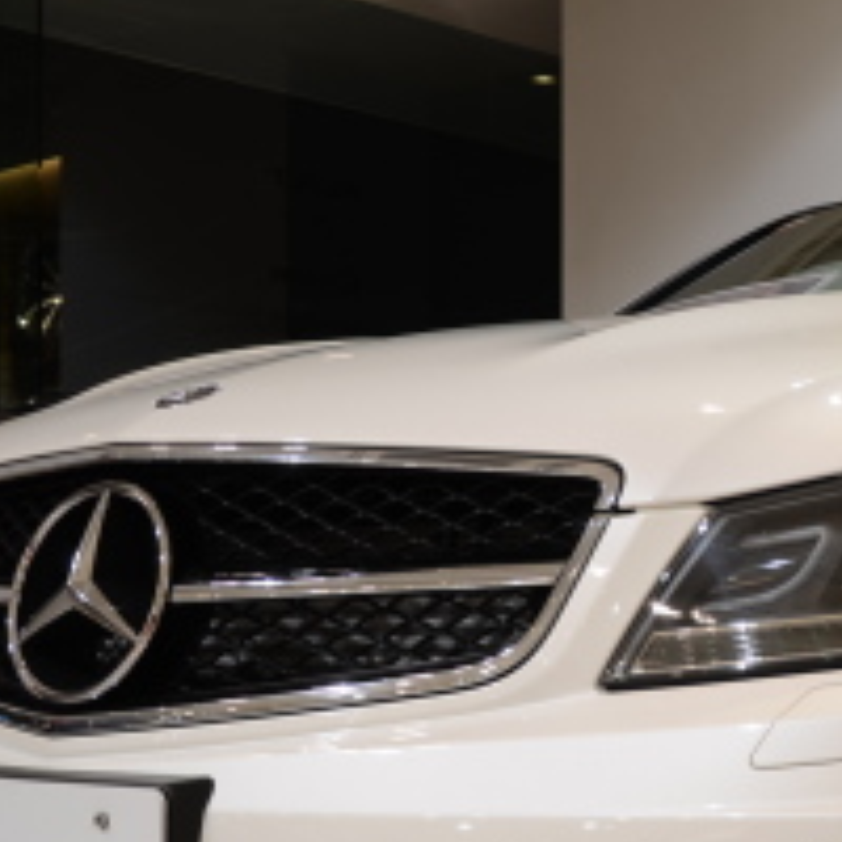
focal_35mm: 74
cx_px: 762
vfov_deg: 23.1
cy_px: 663
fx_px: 2036
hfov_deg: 22.8
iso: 100
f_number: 4
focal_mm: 22
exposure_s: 1/6
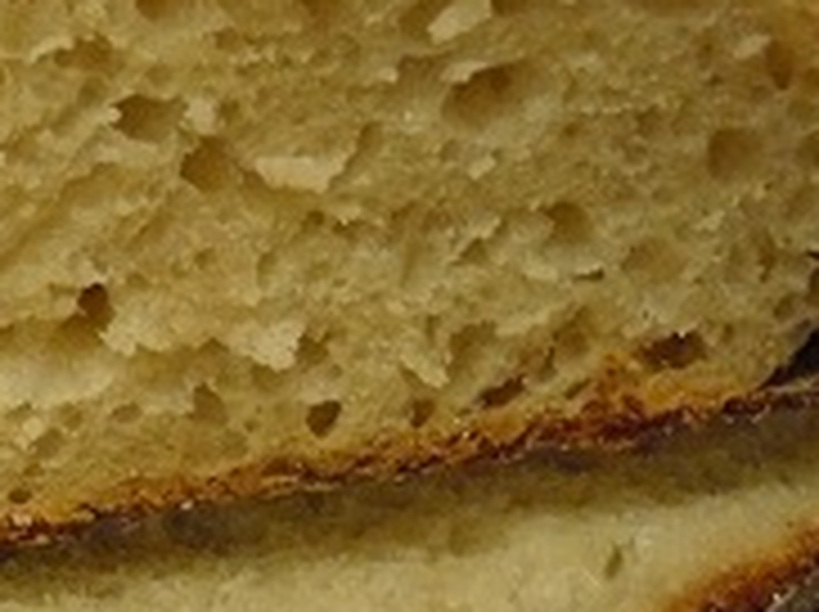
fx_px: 2103
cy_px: 461
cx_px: -99
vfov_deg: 16.5
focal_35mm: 89
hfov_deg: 20.9
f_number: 2.8
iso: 400
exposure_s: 1/8
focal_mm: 6
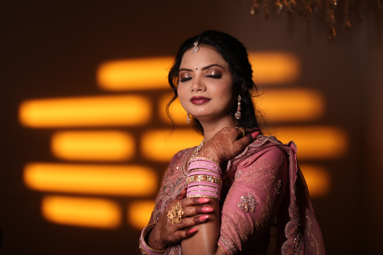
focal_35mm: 44
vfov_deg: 30.5
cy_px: 141
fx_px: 468
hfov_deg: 44.4
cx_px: 210
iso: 640
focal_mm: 35
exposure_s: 1/160
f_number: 1.8
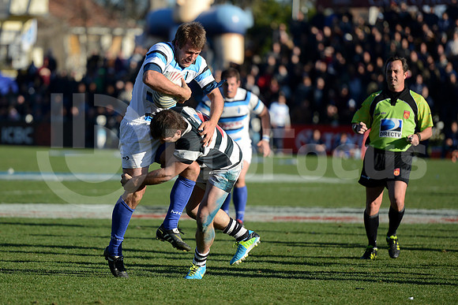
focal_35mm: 195
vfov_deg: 7.0
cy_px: 152
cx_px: 229
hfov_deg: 10.5
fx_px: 2481
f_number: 2.8
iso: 320
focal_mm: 195
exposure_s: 1/2000
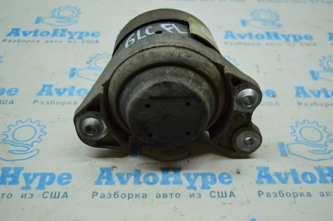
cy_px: 110
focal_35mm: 44
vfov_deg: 30.8
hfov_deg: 45.0
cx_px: 166
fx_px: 402
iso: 6400
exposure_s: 1/1000
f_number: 4.2
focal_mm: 29
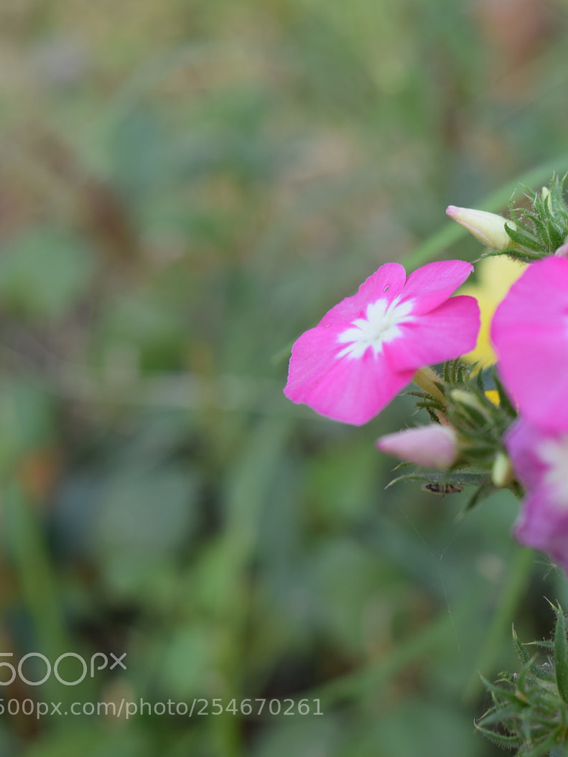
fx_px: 1532
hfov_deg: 20.5
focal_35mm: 70
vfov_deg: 27.8
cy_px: 381
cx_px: 523
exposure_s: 1/40
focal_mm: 32
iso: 100
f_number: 6.3
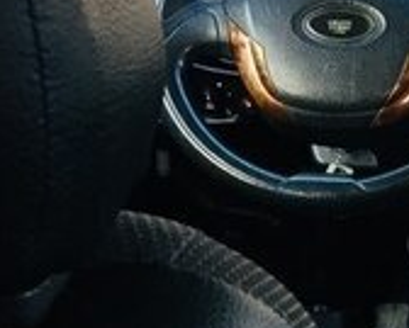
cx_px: 701
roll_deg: -0.1
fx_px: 1346
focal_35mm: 111
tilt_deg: -14.5
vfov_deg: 13.9
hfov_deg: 15.3
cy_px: 186
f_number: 2.2
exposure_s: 1/33
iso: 80
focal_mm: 4.15
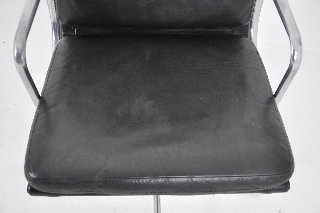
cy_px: 106
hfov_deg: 41.2
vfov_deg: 28.0
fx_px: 426
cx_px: 160
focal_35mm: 48
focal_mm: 32
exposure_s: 1/15
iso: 400
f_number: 4.2
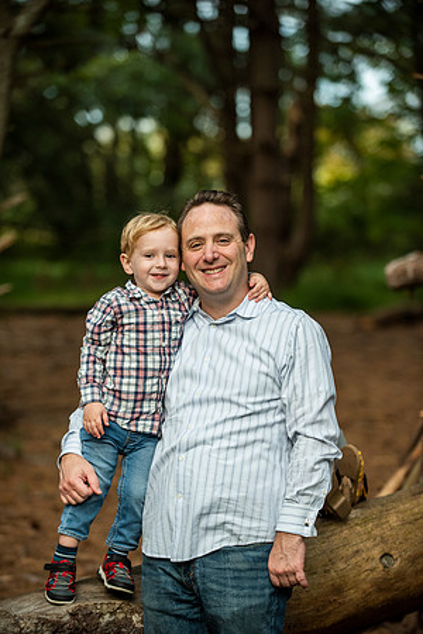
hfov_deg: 11.0
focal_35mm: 125
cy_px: 317
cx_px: 212
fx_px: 2203
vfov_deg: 16.4
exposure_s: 1/320
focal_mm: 125
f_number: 3.2
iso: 1250
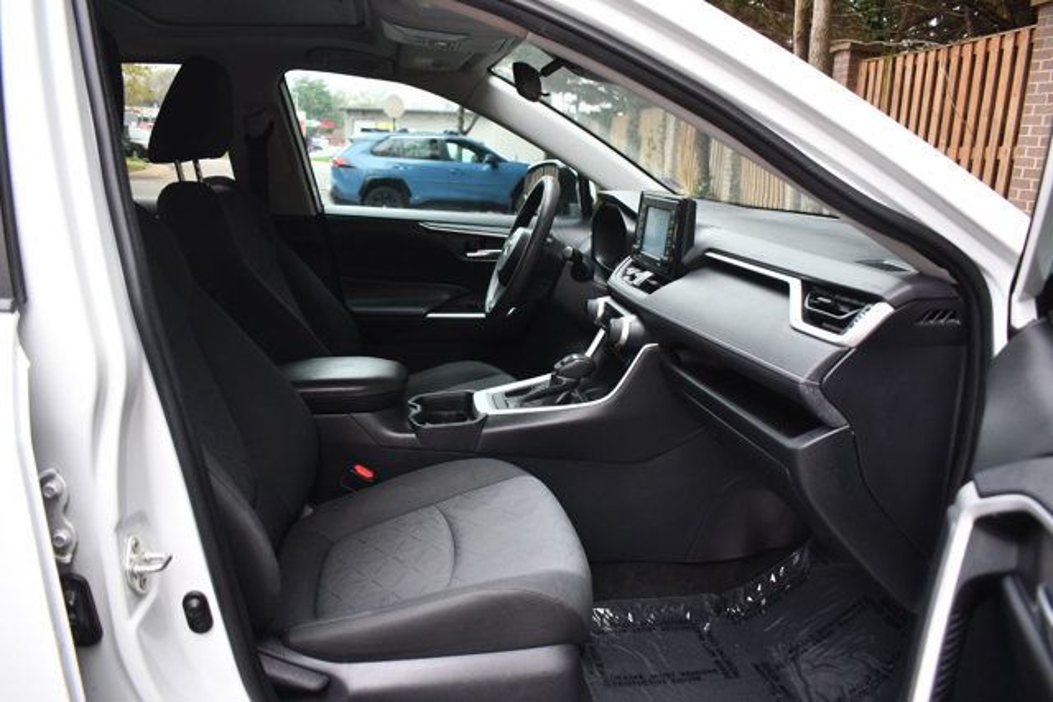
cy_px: 351
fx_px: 790
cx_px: 526
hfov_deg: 67.4
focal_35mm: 27
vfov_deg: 48.0
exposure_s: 1/200
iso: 800
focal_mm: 18
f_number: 3.5
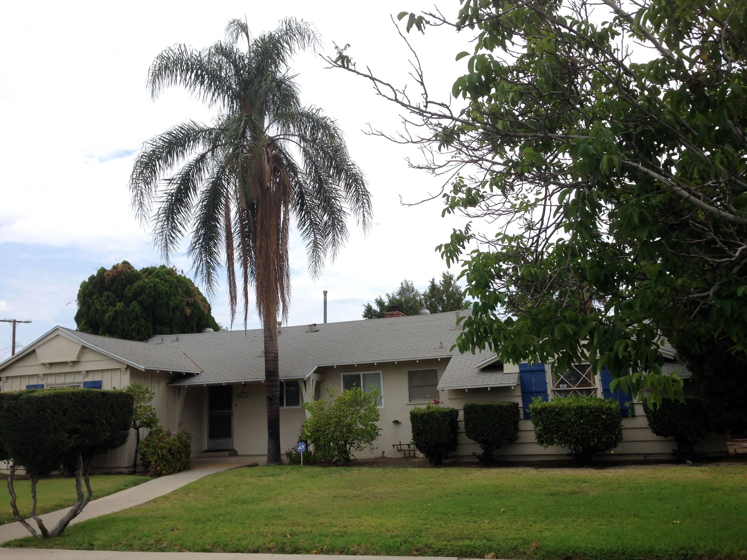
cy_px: 280
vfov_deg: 42.9
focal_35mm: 33
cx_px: 374
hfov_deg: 55.4
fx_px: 712
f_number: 2.4
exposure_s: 1/985
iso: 50
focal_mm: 4.12
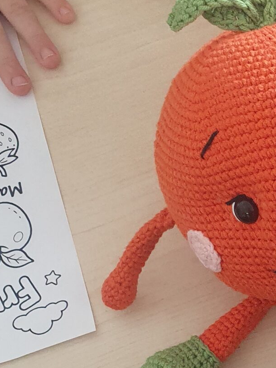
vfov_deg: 22.8
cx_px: 409
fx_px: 872
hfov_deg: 16.5
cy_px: 374
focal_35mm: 82
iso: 320
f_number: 2.4
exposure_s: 1/50
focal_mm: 4.32
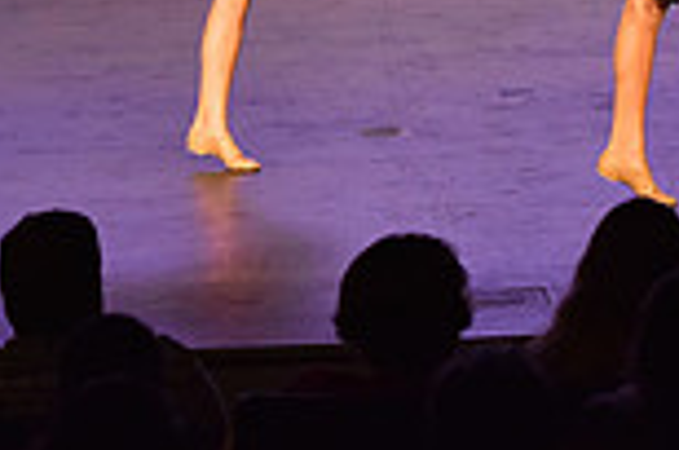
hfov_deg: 5.8
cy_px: -205
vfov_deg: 3.8
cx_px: 309
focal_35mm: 359
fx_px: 6757
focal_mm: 95
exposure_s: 1/250
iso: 2000
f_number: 4.5
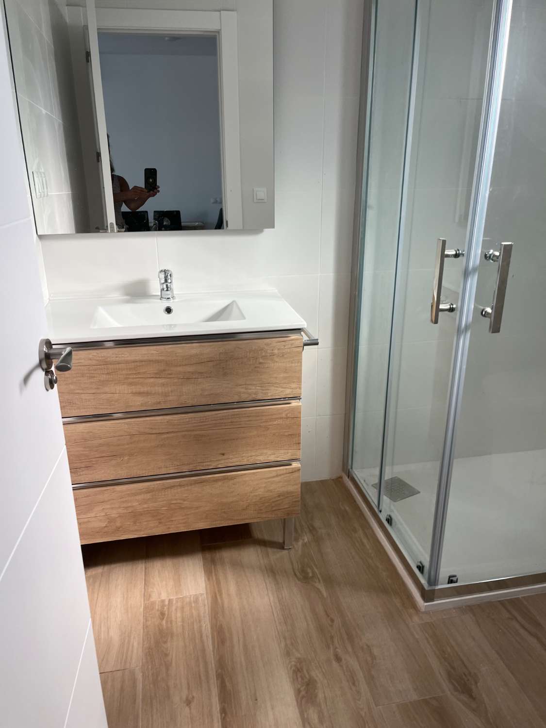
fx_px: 547
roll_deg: -0.5
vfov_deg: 67.3
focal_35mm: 26
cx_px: 273
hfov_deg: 53.1
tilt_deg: -19.7
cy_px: 364
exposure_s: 1/122
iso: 64
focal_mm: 5.1
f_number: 1.6
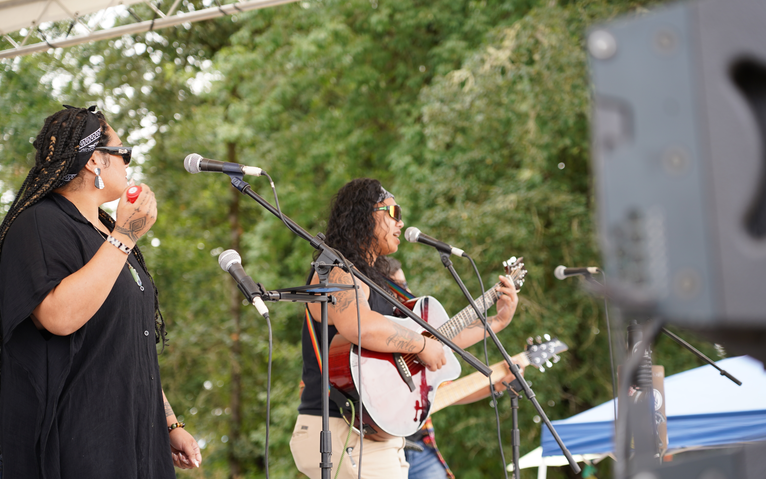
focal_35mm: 85
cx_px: 382
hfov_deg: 24.4
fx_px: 1774
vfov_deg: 15.4
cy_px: 247
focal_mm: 83
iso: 160
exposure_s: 1/160
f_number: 4
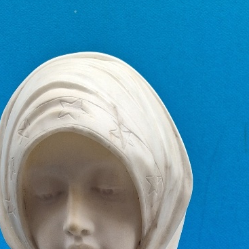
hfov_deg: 22.2
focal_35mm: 78
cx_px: 140
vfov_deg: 18.8
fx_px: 635
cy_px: 404
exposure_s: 1/100
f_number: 1.8
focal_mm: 4
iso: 25
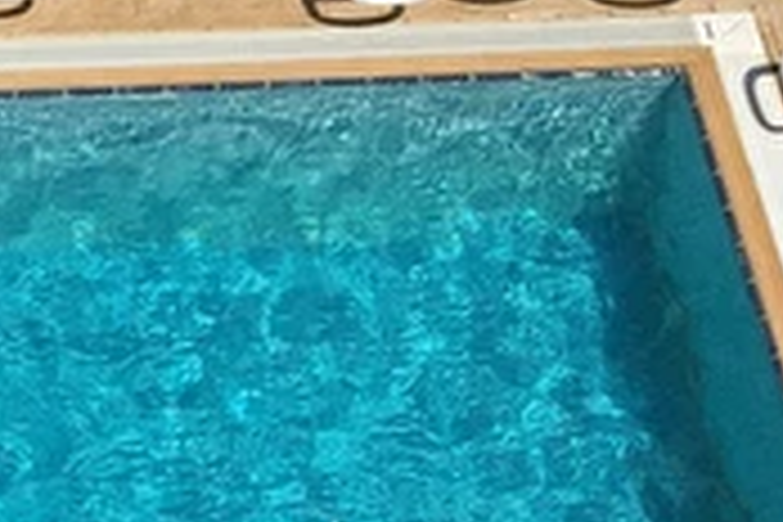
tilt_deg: -47.5
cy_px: 688
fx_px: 2893
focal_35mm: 133
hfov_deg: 14.1
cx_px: -508
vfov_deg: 10.1
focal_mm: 4.15
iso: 25
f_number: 2.2
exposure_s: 1/3344
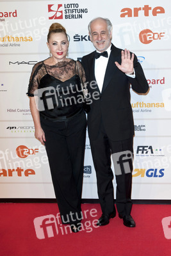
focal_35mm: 50
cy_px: 128
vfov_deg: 39.6
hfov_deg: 27.0
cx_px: 86
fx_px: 356
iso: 800
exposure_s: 1/250
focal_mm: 50
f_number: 5.6
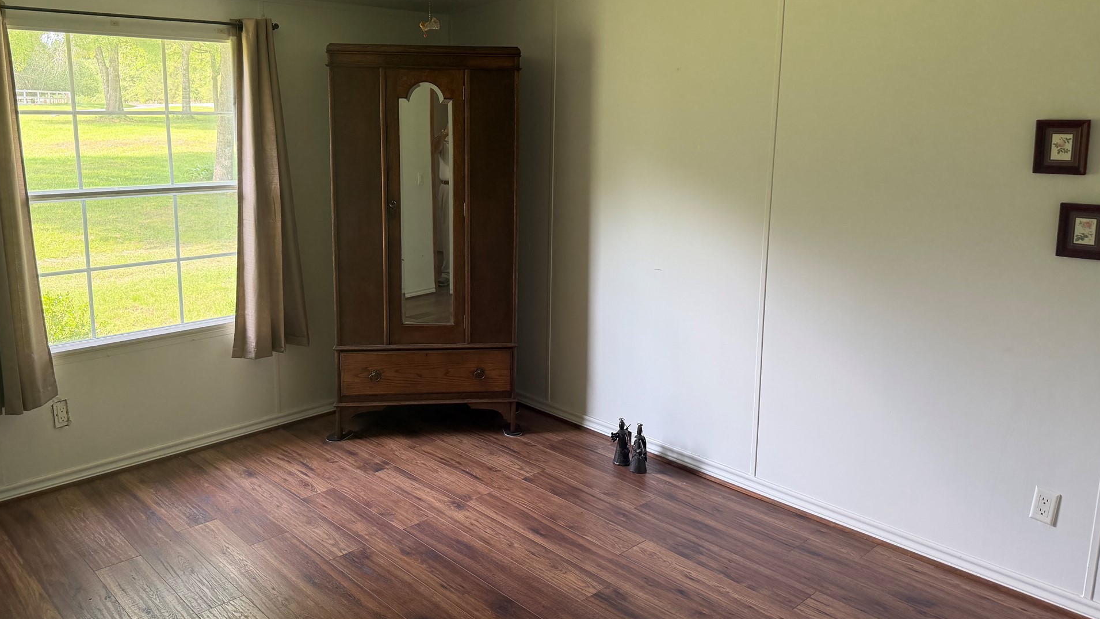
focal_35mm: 28
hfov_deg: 67.8
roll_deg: -1.9
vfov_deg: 41.4
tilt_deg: -9.9
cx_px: 516
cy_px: 255
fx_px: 817
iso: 200
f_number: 1.78
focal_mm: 6.76
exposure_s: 1/170
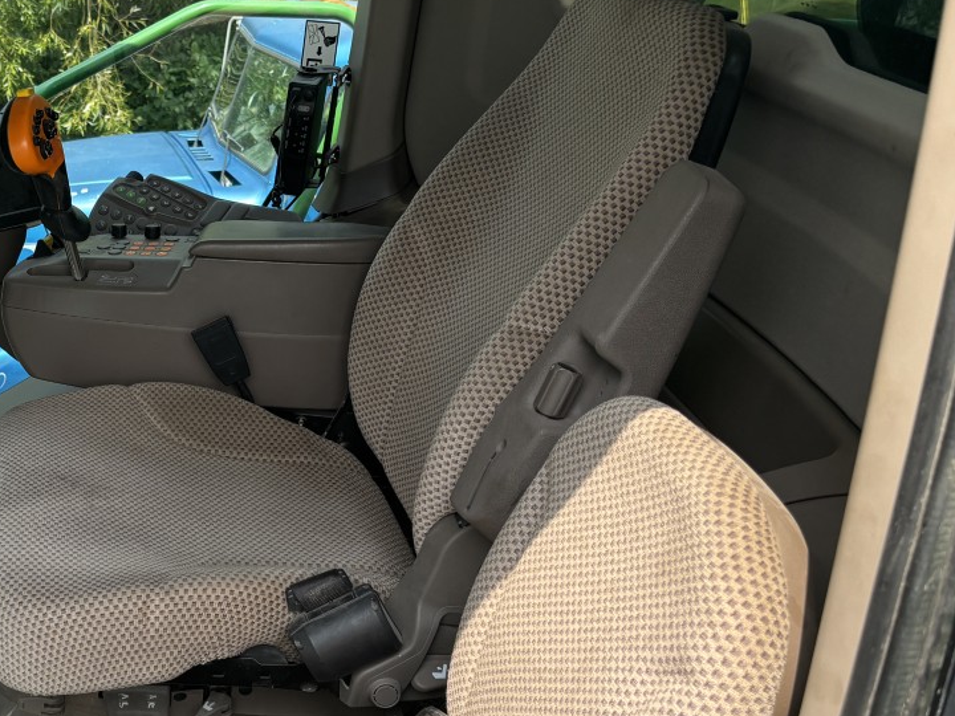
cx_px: 44
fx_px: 1435
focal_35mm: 52
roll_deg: -1.9
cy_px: 442
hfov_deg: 34.2
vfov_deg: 27.9
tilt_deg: -24.0
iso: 50
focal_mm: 5.96
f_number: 1.6
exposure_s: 1/951
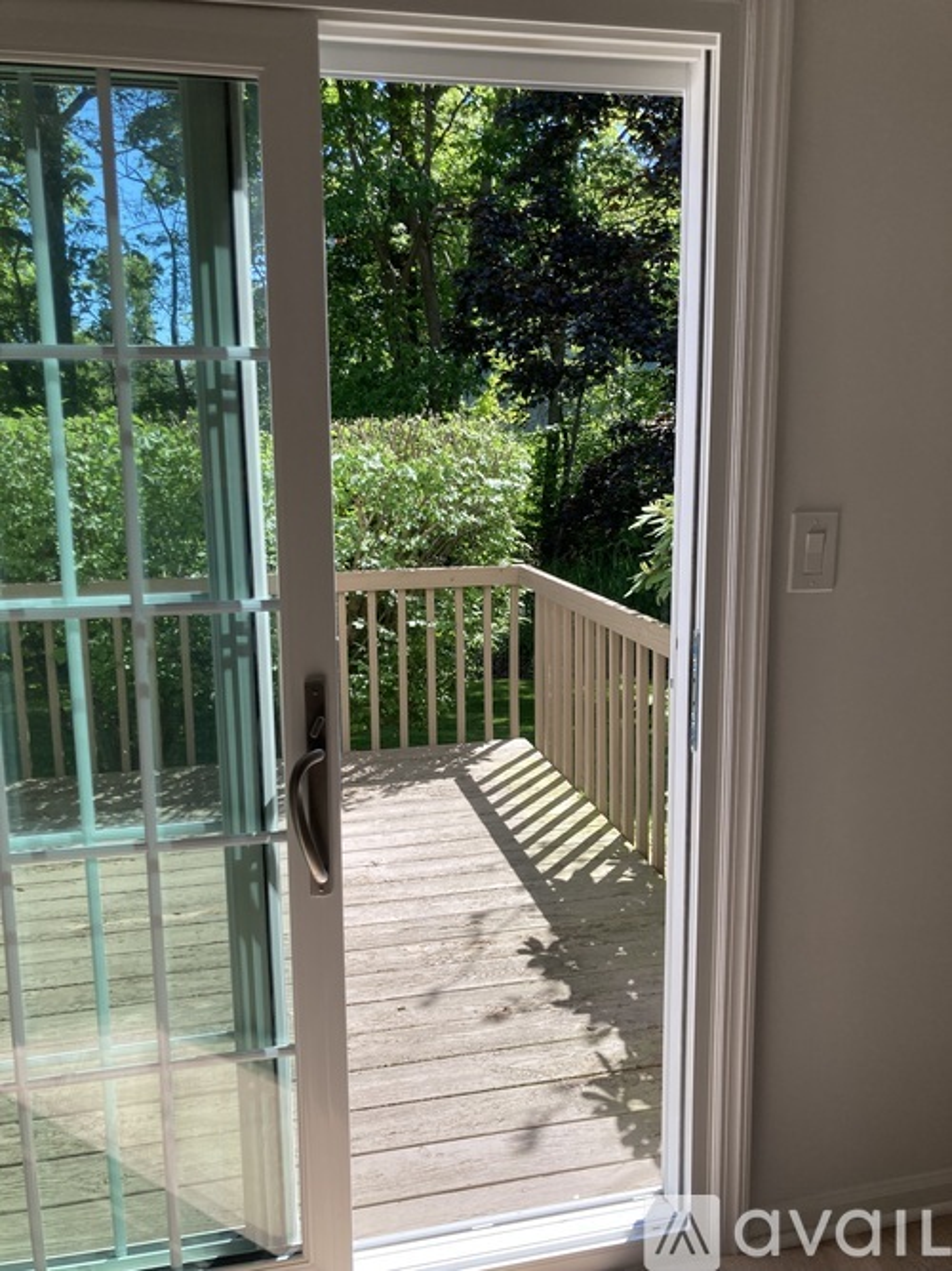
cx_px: 476
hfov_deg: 49.7
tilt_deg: -7.1
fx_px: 1027
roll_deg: +1.8
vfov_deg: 63.5
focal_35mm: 28
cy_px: 636
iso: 20
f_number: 1.8
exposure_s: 1/517
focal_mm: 3.99
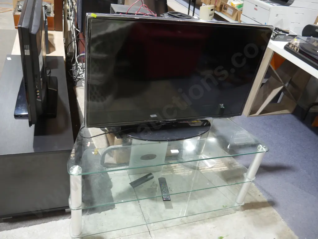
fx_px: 276
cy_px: 120
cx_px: 159
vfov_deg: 46.8
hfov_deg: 60.0
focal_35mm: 30
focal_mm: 15
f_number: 3.6
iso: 800
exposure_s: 1/60
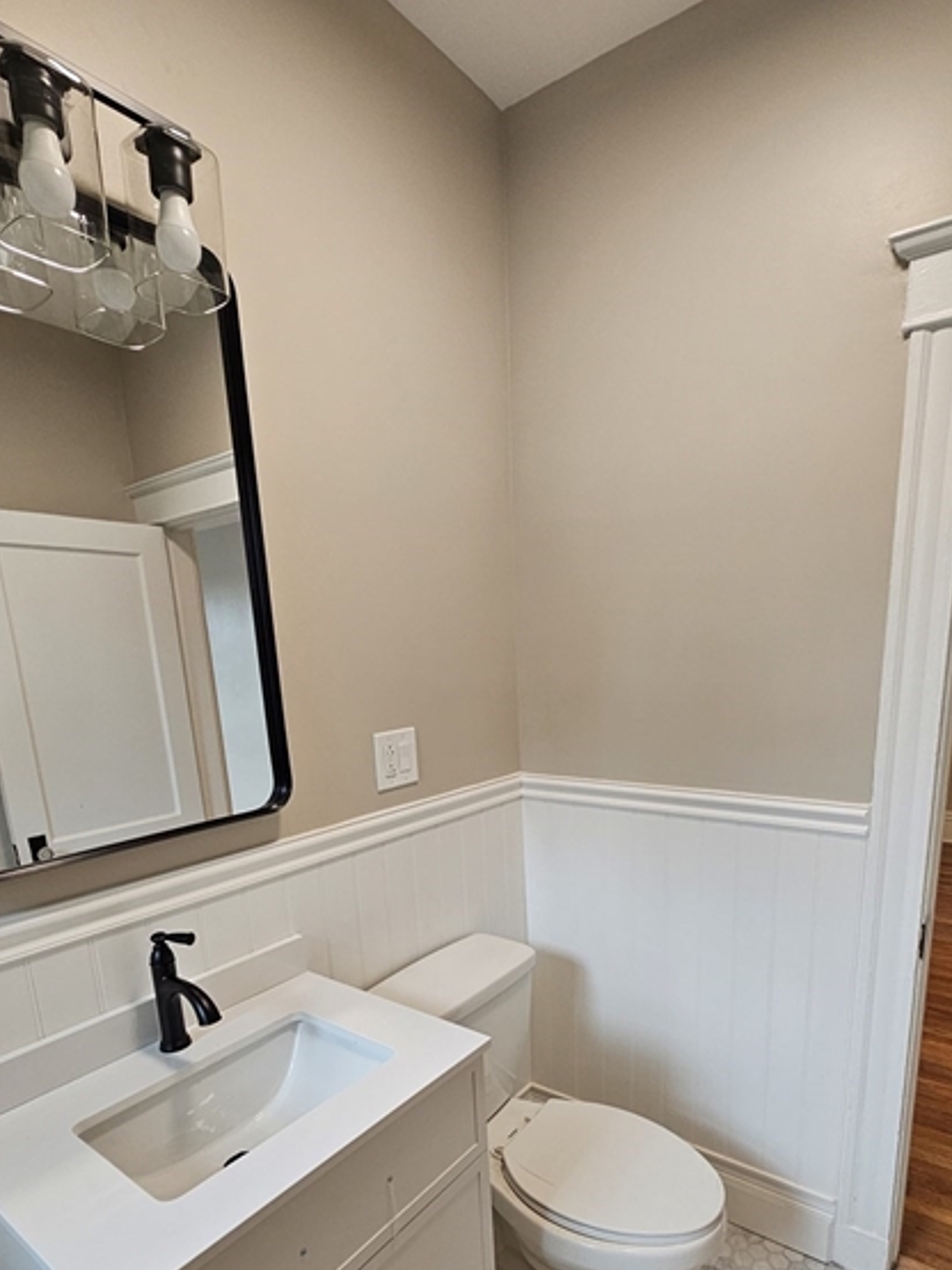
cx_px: 497
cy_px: 805
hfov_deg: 71.5
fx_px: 660
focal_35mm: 18
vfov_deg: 85.8
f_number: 2.2
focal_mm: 2.2
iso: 160
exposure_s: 1/60
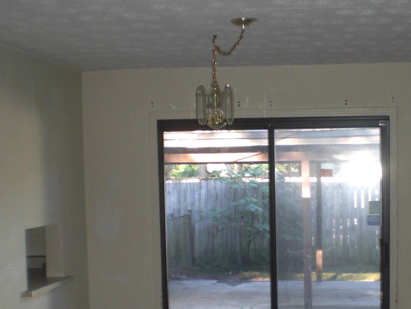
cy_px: 236
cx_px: 307
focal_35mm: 61
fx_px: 724
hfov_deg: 31.1
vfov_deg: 23.7
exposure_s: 1/60
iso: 200
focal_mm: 6.3
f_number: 3.1
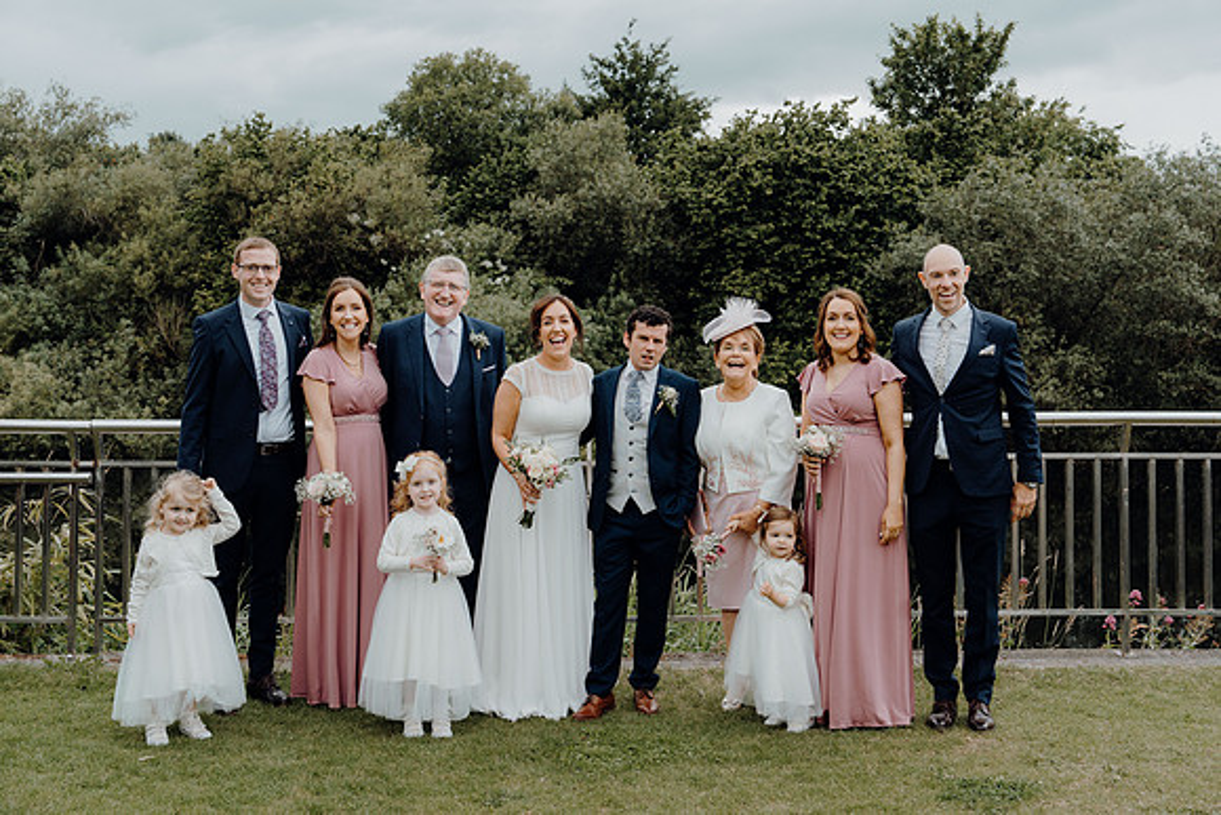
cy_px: 408
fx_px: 1527
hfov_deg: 43.6
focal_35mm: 45
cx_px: 610
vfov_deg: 29.9
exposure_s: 1/250
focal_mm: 45
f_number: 5.6
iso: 250
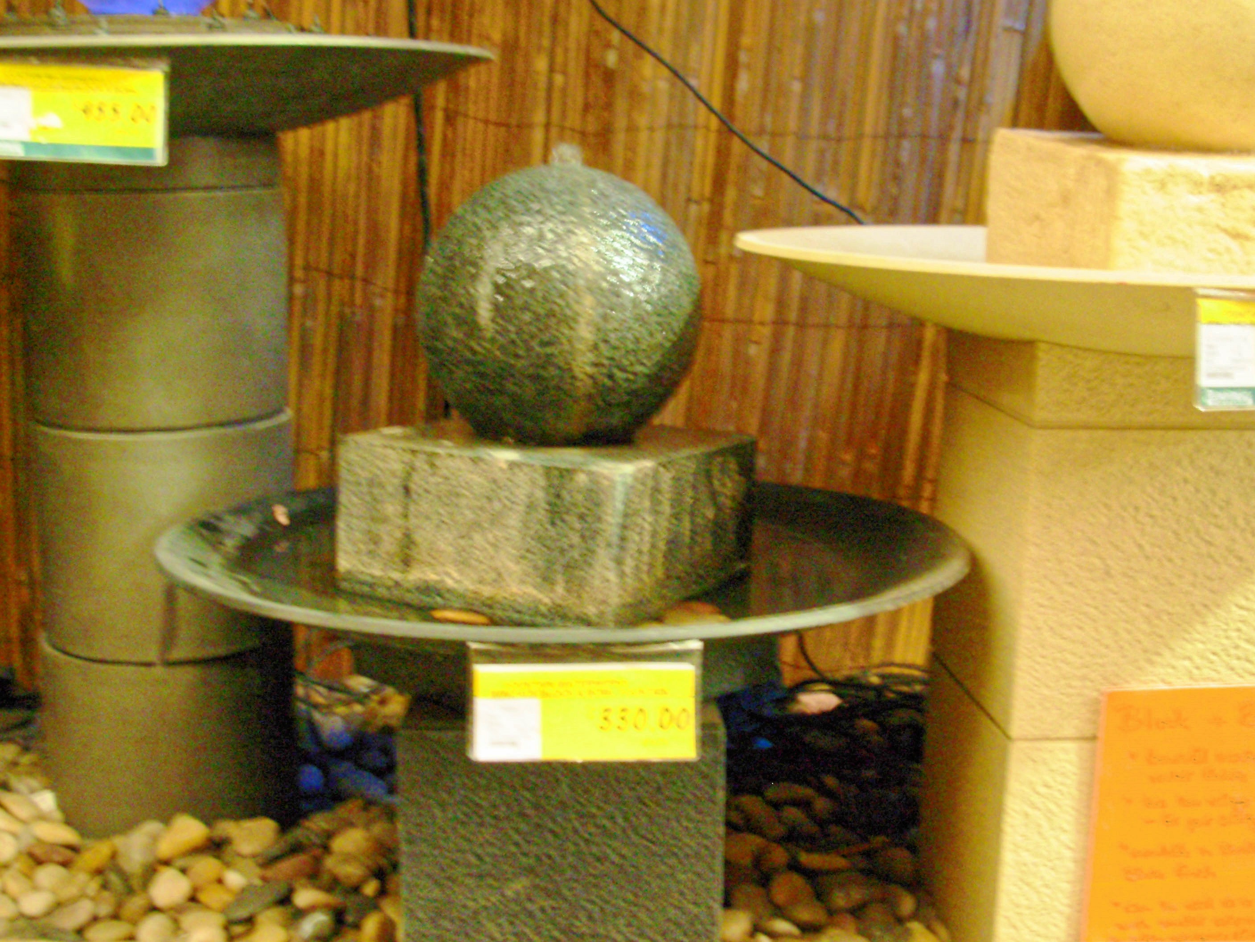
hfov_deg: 42.1
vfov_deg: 32.2
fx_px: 1631
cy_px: 471
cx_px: 628
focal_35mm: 45
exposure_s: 1/2
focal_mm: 7.5
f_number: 3.1
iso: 159
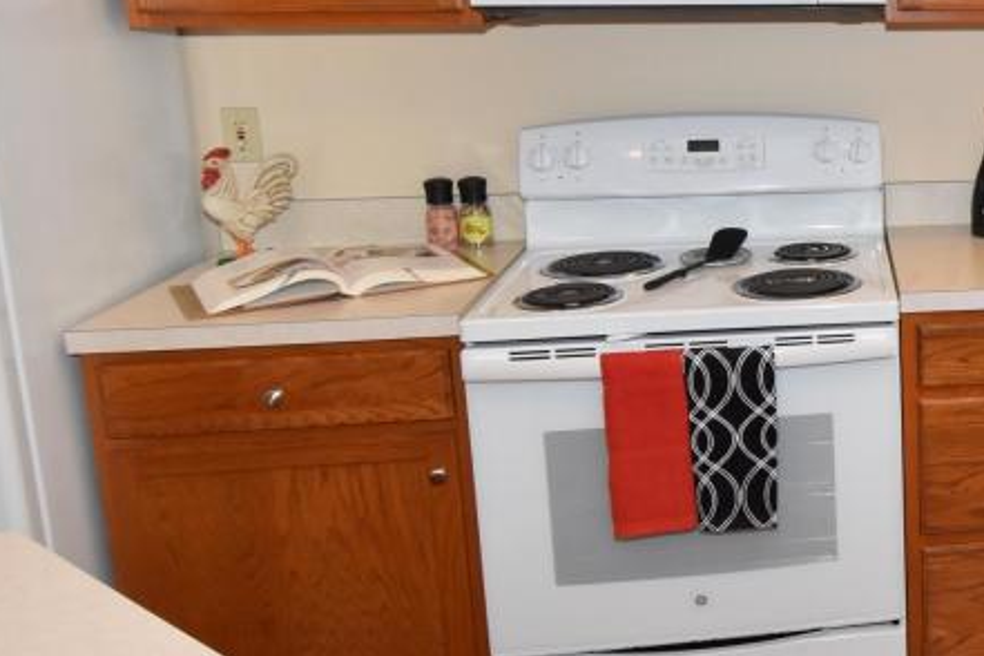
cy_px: 232
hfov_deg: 35.5
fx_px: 1285
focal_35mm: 47
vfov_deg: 28.5
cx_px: 1093
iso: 800
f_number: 5.6
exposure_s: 1/125
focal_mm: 12
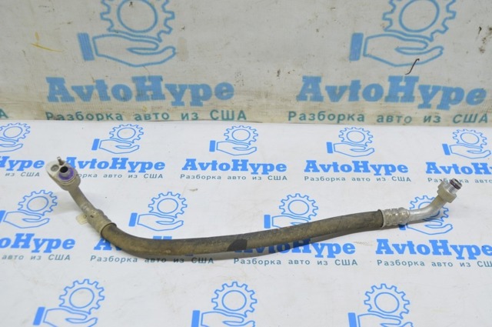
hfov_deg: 48.0
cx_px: 246
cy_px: 164
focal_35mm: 40
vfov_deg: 32.9
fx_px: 553
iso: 400
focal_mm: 27
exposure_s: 1/20
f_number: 5.6
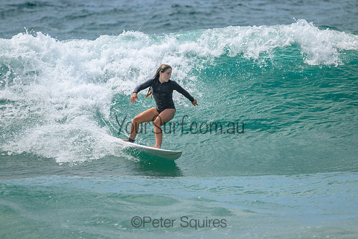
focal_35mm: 800
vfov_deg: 1.7
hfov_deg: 2.6
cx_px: 179
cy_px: 120
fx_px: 7957
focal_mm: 800
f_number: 11
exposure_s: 1/2000
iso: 900
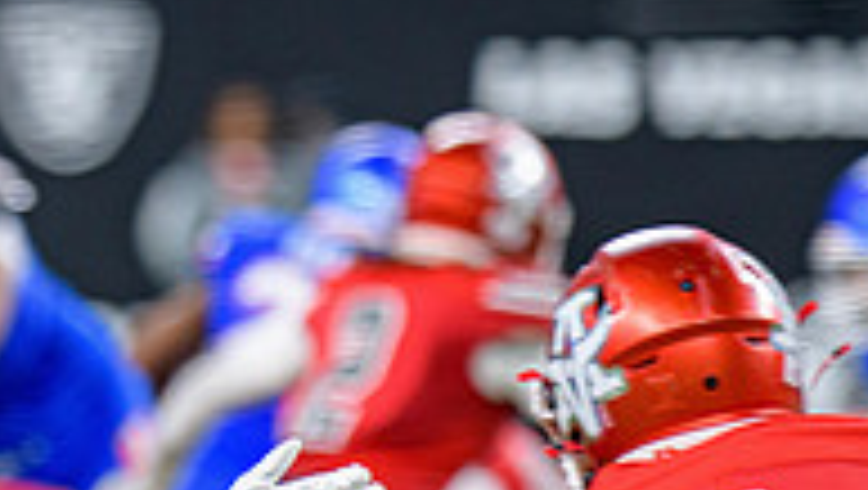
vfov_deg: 1.8
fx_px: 15942
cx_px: -175
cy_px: 474
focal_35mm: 692
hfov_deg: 3.1
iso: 1000
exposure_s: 1/400
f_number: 2.8
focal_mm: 220
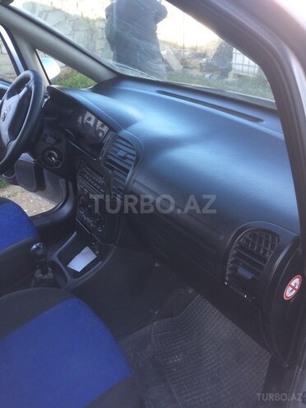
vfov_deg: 61.7
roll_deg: -0.5
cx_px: 153
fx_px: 342
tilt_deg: -27.9
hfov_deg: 48.2
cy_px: 204
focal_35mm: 29
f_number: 2.2
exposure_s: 1/100
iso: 50
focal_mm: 4.15
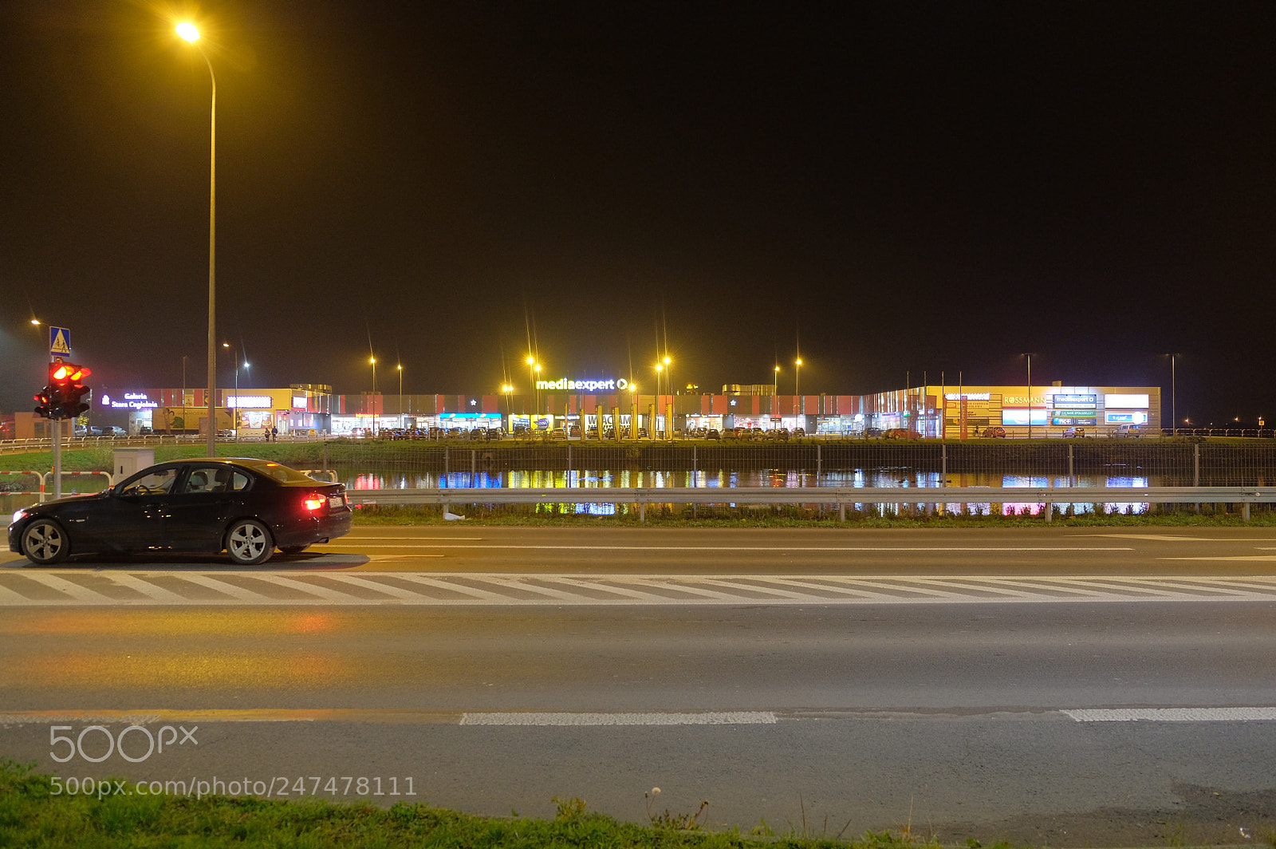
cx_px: 638
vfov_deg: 47.9
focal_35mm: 27
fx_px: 956
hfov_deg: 67.4
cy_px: 424
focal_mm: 18
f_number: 2.8
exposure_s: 1/8
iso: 800
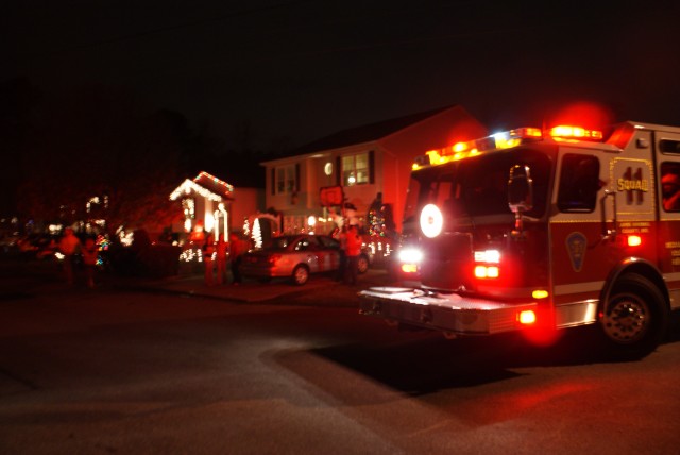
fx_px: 510
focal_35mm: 27
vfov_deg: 48.0
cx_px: 340
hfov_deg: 67.3
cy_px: 228
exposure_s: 1/4
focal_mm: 18
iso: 400
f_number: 3.5
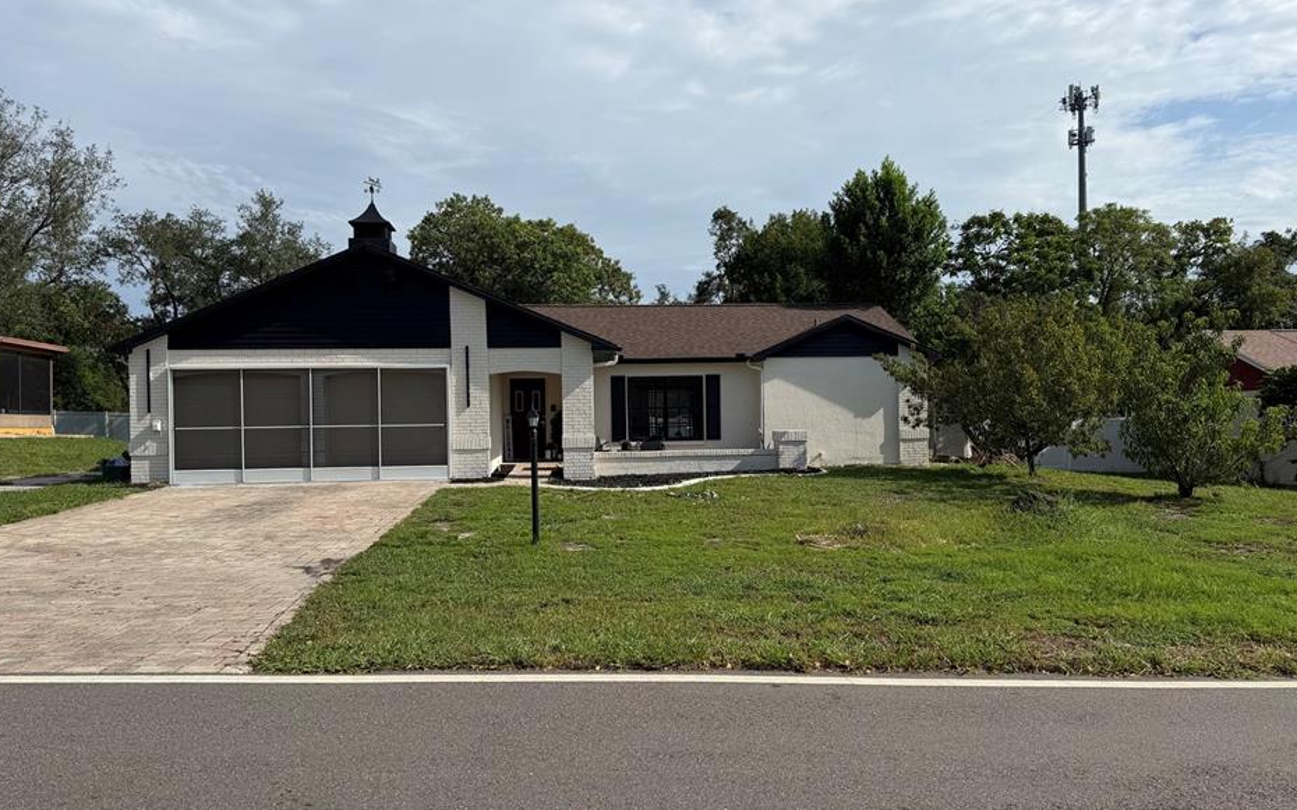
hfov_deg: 66.5
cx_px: 648
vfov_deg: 44.5
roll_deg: +0.8
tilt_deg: -0.3
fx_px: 990
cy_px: 420
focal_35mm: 28
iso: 80
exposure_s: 1/7353
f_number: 1.78
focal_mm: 6.76
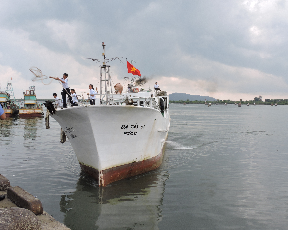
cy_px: 115
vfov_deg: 40.1
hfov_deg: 49.1
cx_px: 153
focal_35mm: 37
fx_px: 315
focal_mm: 6.3
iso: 100
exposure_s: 1/60
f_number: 7.6
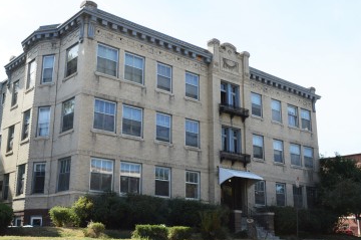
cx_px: 176
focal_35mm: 40
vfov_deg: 33.3
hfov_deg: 48.5
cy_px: 122
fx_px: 401
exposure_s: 1/200
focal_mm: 24
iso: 100
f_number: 7.1
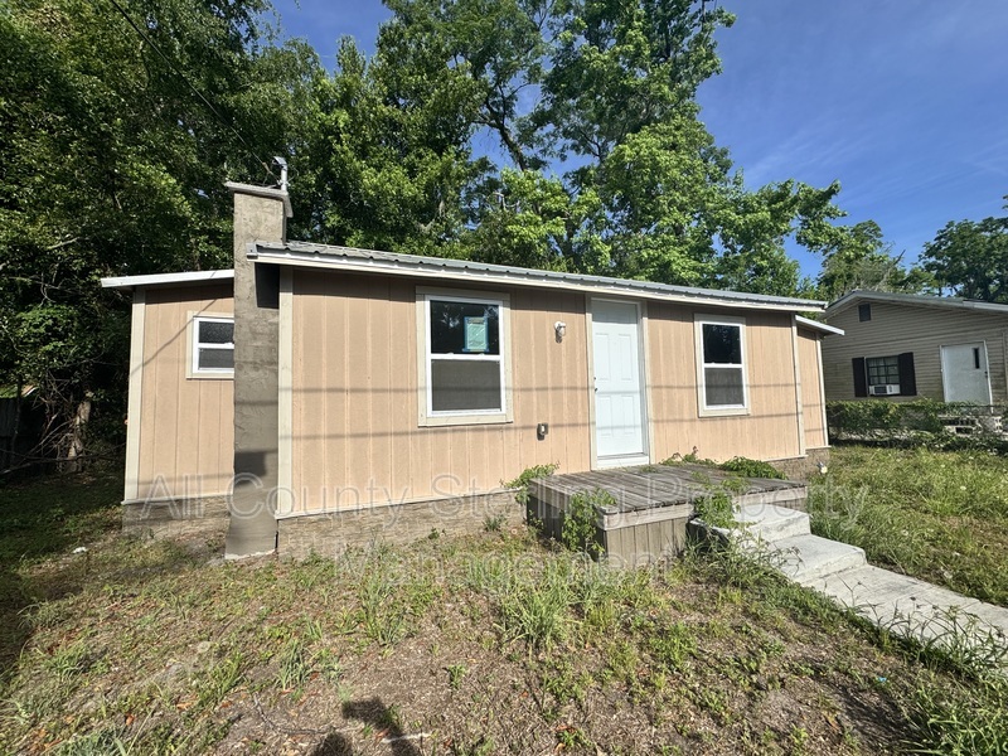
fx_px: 408
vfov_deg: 85.7
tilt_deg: +3.5
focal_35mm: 14
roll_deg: +0.9
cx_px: 504
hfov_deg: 102.1
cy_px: 378
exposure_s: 1/2874
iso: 50
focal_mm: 2.22
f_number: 2.2
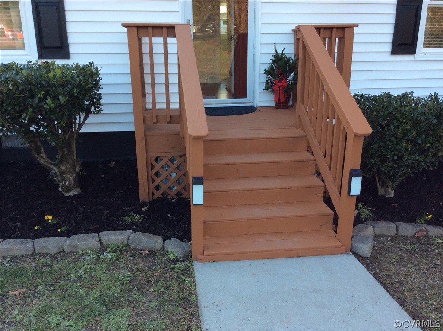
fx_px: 409
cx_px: 222
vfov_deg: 44.0
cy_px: 166
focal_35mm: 32
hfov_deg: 56.9
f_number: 2.4
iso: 40
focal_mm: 3.3
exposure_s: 1/120
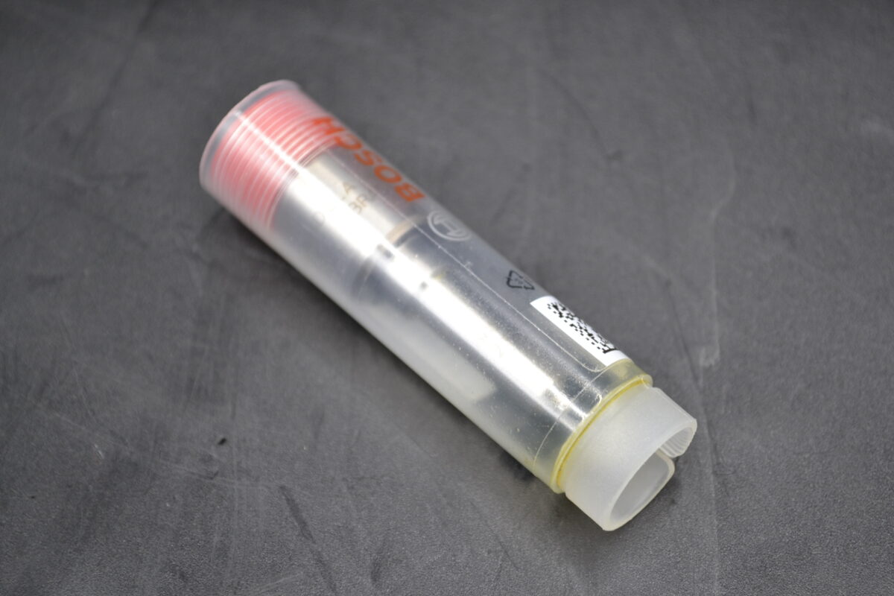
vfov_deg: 18.2
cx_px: 447
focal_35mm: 75
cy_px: 298
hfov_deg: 27.0
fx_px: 1862
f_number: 5.6
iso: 400
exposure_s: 1/40
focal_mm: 50
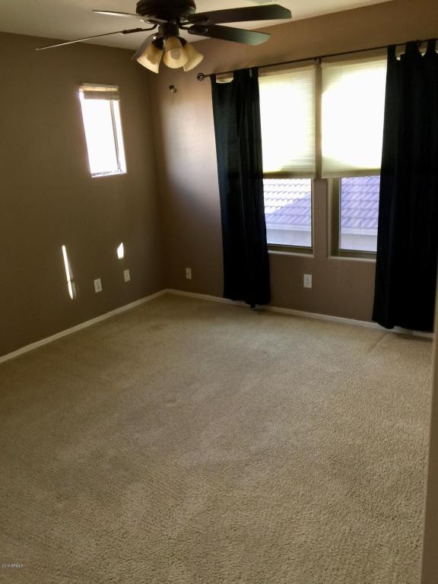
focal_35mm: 29
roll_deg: +4.1
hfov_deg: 48.2
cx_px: 219
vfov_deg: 61.7
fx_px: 489
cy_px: 292
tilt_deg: -18.5
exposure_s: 1/15
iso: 32
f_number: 2.2
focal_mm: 4.15
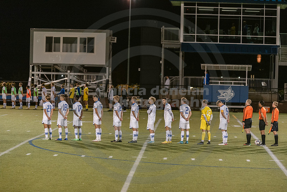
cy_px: 96
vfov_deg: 9.5
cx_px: 144
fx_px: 1156
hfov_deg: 14.1
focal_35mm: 145
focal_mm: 145
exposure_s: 1/640
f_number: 2.8
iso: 3200
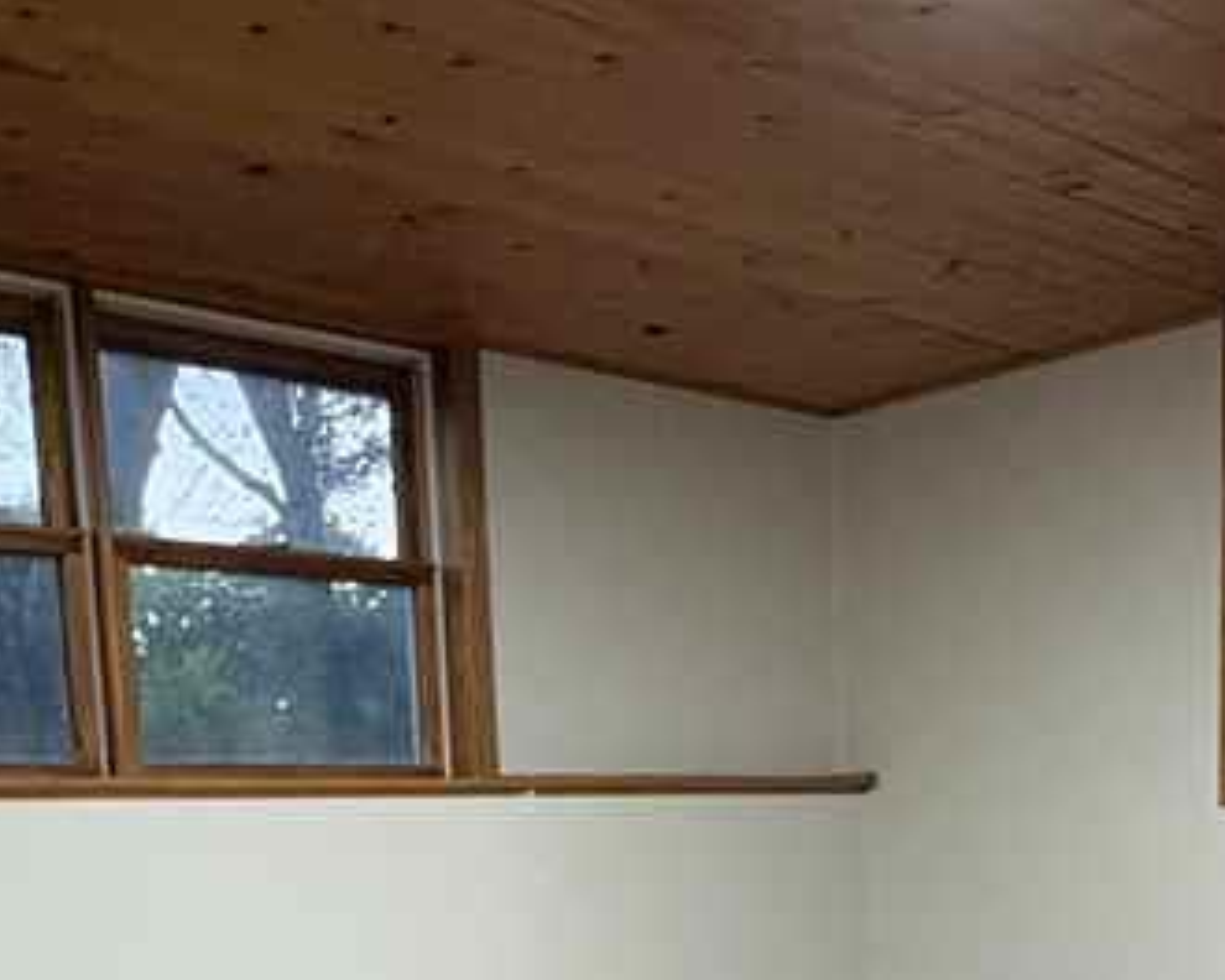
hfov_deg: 35.3
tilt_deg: -9.0
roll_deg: +2.6
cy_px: 1180
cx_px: 564
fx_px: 1922
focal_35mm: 53
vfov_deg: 25.6
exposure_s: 1/60
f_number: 2.2
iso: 500
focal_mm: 2.22
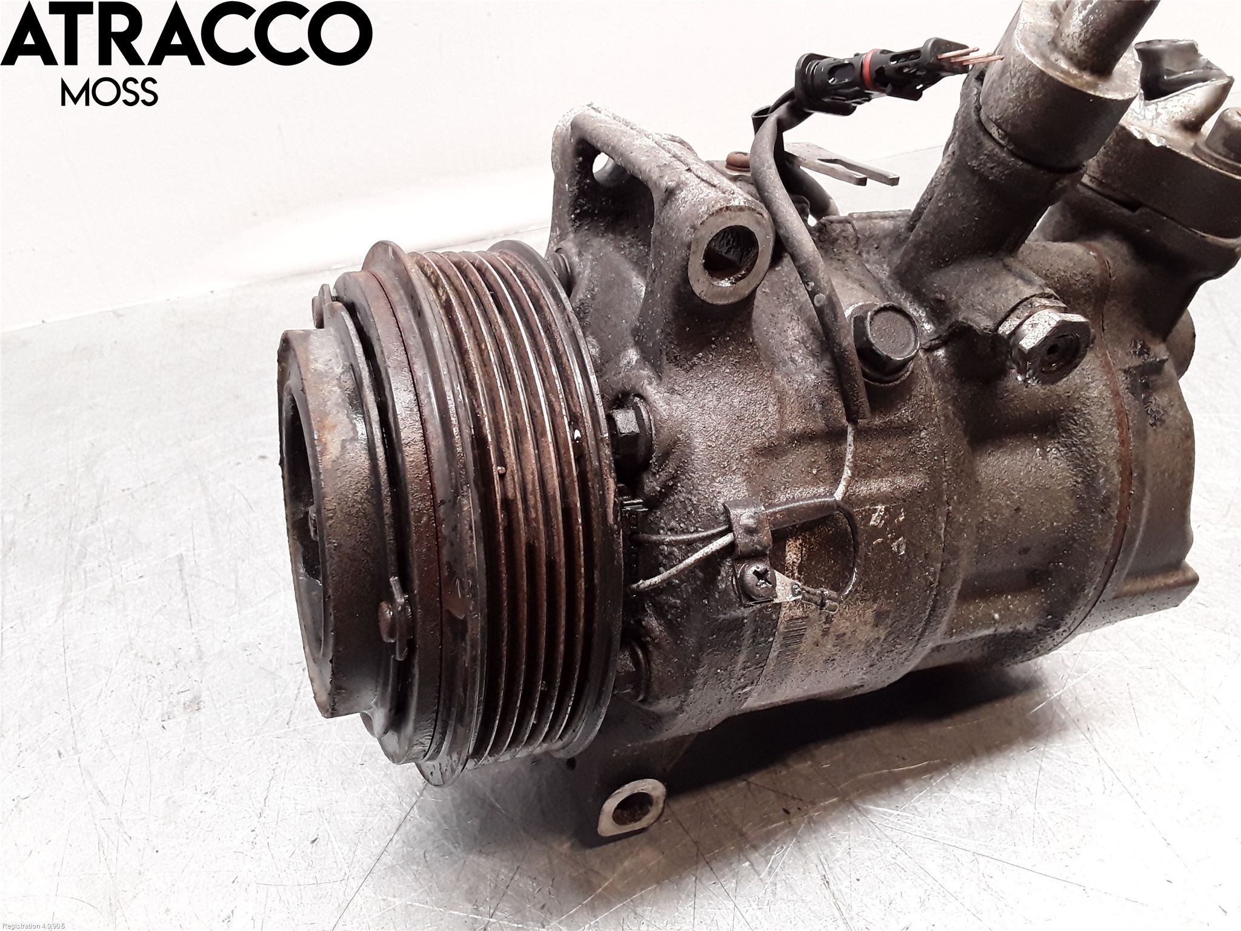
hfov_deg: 63.4
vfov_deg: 49.7
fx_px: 1004
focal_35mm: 28
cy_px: 466
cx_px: 620
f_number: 1.9
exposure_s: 1/50
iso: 100
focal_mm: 2.91
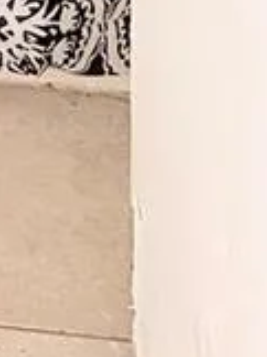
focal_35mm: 178
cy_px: -802
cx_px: -688
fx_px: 1835
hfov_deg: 6.9
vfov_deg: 8.7
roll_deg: +0.5
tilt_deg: -1.5
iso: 250
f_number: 1.78
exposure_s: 1/60
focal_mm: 6.76
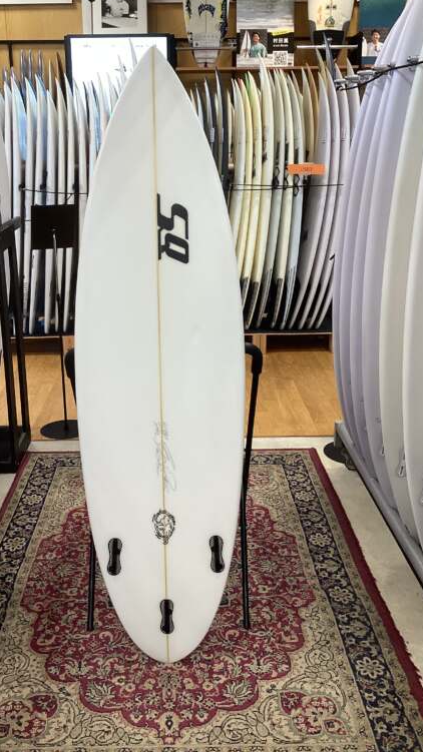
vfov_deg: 55.3
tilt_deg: -16.7
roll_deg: -1.9
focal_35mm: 36
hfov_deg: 32.8
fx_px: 718
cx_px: 185
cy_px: 352
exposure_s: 1/50
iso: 64
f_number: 2.4
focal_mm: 3.3
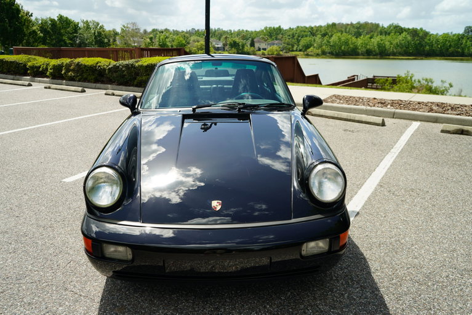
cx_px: 236
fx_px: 367
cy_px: 158
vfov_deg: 46.4
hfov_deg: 65.5
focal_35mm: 28
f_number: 5
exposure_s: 1/80
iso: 100
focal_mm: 28
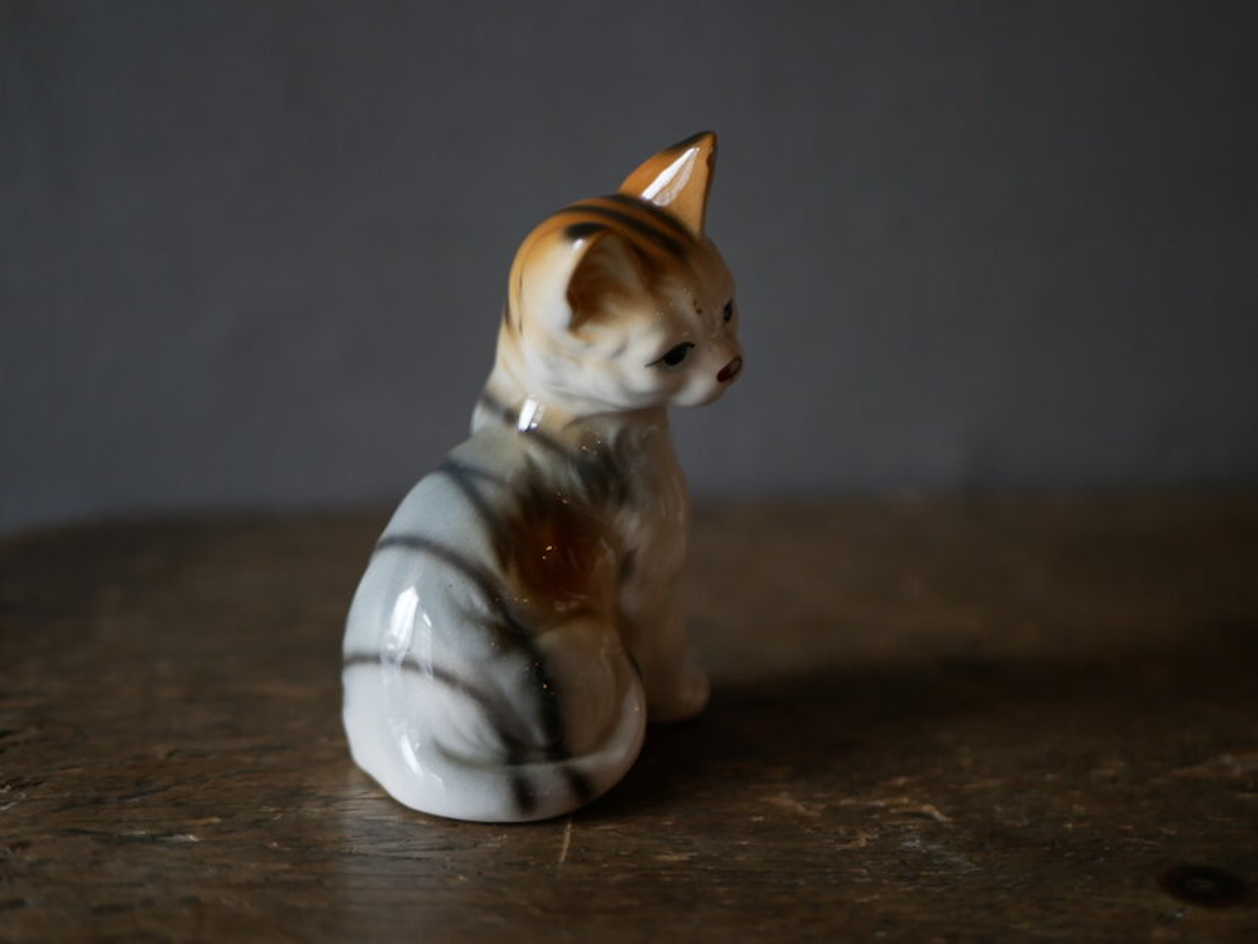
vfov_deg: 29.1
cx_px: 629
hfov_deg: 38.2
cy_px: 472
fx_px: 1817
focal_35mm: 50
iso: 640
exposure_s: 1/125
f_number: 1.7
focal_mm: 25
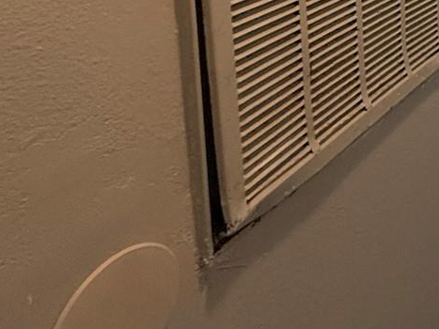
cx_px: 713
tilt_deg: -5.4
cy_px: -104
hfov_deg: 25.3
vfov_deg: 25.7
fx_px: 609
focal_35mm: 48
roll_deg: -0.3
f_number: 2.2
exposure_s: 1/60
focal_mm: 2.22
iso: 320
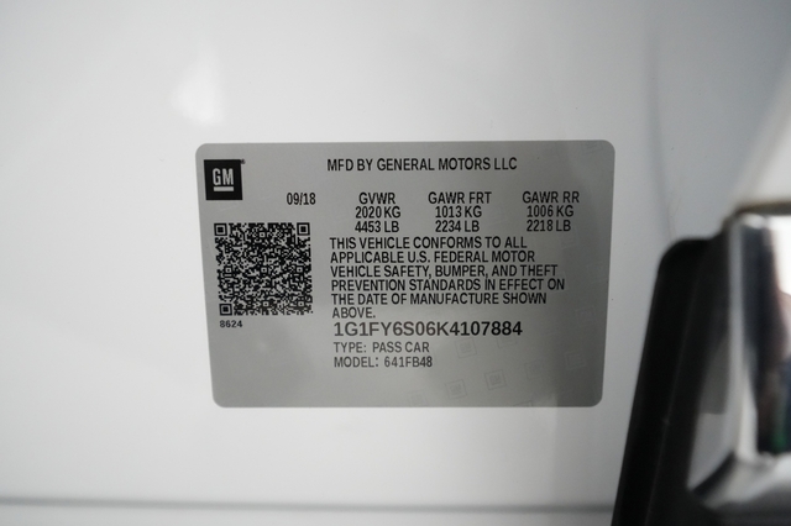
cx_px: 396
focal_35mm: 28
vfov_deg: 46.4
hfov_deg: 65.5
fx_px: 615
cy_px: 263
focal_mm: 28
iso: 10000
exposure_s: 1/125
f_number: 4.5
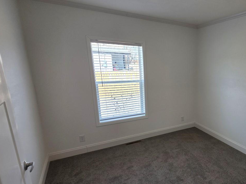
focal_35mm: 22
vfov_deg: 60.8
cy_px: 106
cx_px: 194
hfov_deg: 69.5
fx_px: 156
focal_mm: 2.2
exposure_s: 1/120
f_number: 1.9
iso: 50
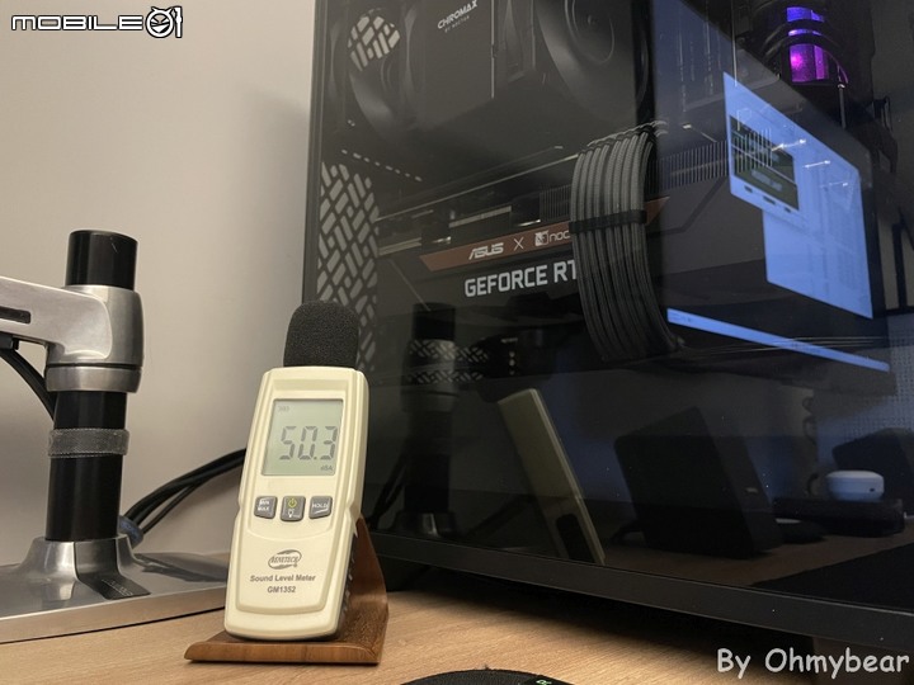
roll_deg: -0.3
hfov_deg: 67.3
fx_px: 687
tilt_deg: +9.4
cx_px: 457
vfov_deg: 53.1
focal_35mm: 26
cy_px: 342
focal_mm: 4.2
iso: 500
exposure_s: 1/60
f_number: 1.6
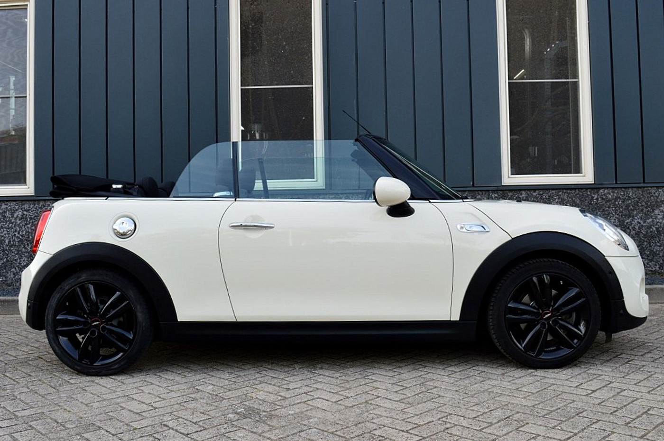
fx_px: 636
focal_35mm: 34
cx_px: 332
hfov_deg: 55.2
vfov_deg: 38.3
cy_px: 220
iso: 400
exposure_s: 1/160
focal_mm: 23
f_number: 9
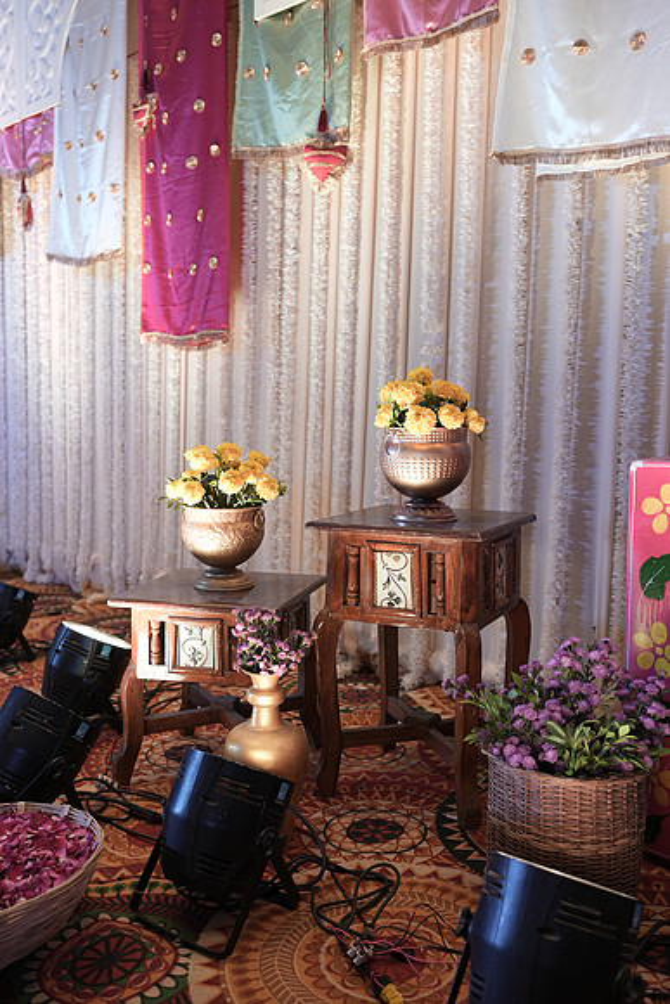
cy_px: 502
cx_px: 335
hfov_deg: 37.9
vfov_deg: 54.4
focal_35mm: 35
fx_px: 976
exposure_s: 1/160
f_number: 2.8
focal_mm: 35
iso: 320
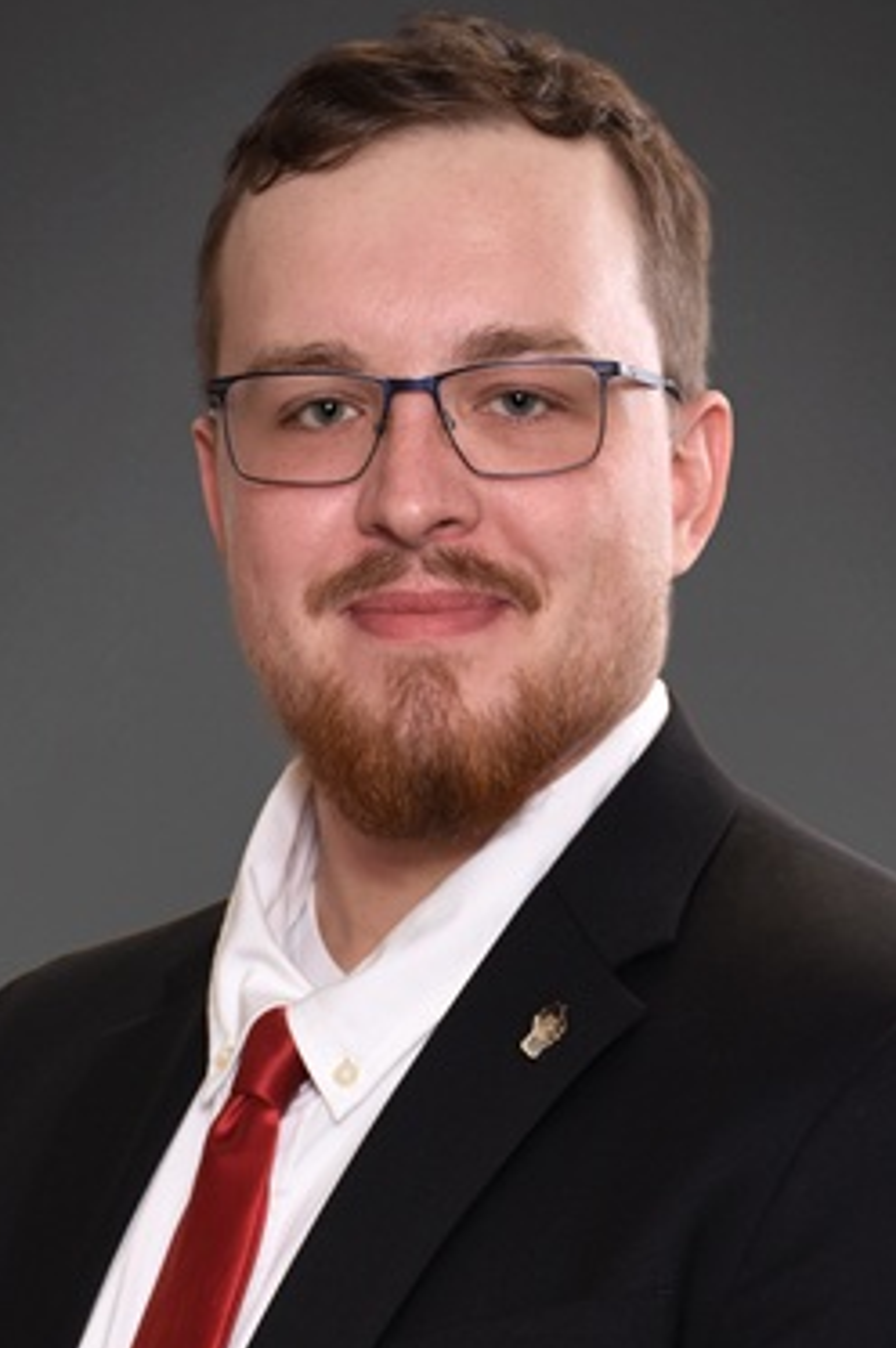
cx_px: 397
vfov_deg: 13.5
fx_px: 5647
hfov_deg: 9.1
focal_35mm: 151
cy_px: 1211
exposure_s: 1/200
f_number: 5.6
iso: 500
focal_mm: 50
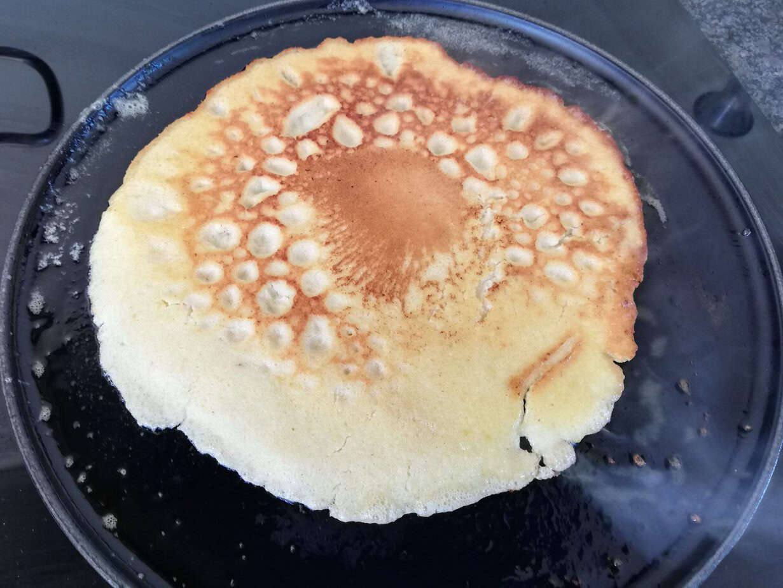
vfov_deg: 53.1
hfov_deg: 67.3
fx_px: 588
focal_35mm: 26
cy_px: 294
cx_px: 392
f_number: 2.2
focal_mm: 3.8
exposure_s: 1/60
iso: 200
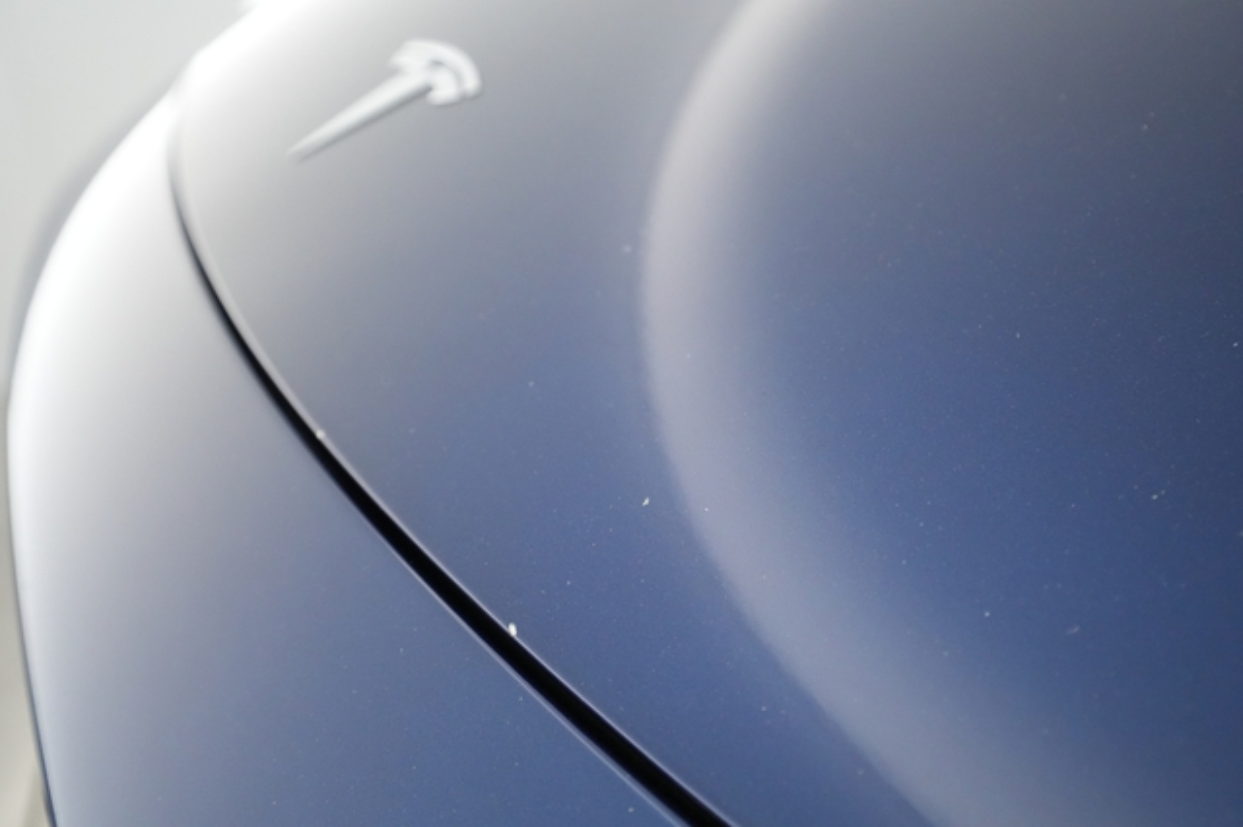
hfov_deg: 65.5
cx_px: 622
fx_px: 966
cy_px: 414
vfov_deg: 46.4
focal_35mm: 28
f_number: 5
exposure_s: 1/125
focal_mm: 28
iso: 6400
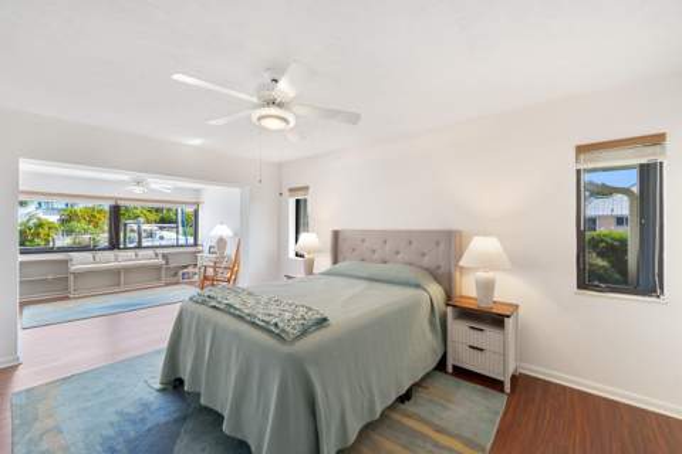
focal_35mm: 14
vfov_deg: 81.2
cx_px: 341
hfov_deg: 104.3
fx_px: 265
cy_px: 227
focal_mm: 14
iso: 250
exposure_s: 1/3
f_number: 9
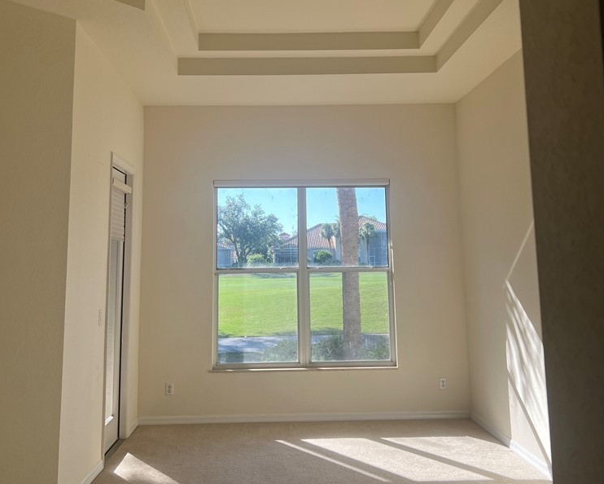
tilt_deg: +9.5
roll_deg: +0.9
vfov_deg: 41.9
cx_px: 299
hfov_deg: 51.5
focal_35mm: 35
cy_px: 178
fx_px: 626
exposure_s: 1/753
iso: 50
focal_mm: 5.7
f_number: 1.5
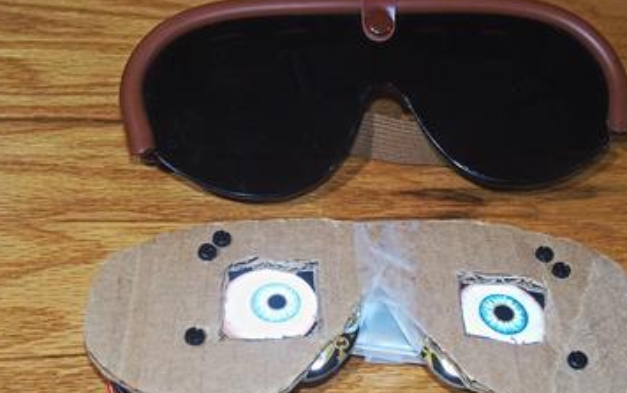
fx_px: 855
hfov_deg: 40.3
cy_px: 215
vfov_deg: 25.9
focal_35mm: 50
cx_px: 301
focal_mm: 9
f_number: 2.8
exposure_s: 1/40
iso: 400
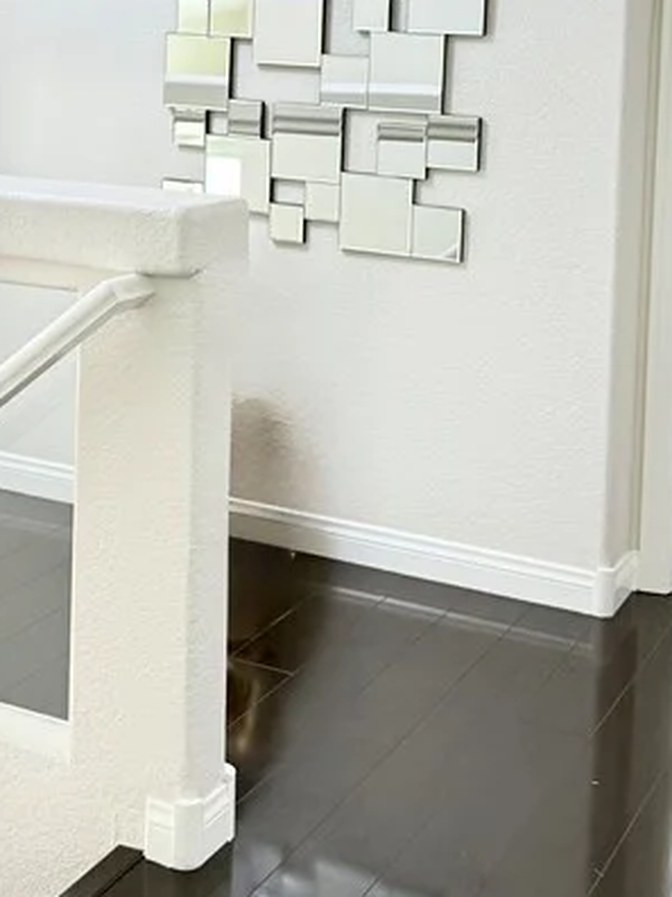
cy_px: 118
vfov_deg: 30.1
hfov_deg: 23.5
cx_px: 206
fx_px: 1605
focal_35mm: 62
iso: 250
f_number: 1.78
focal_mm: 6.76
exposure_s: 1/60
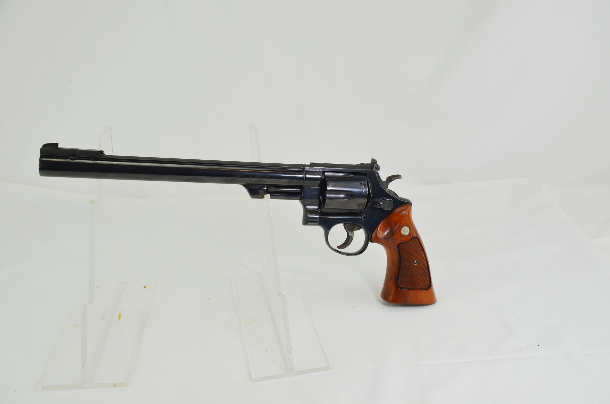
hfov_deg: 49.6
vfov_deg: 34.1
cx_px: 305
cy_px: 202
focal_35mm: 39
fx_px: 659
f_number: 6.3
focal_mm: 26
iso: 200
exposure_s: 1/160
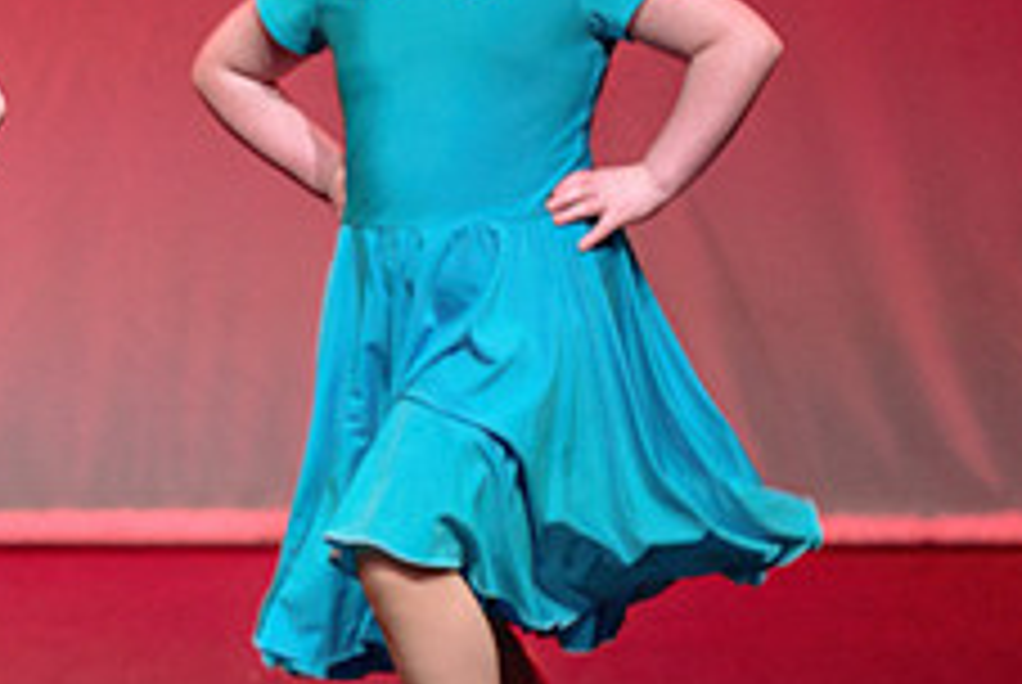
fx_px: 17084
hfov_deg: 3.4
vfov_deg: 2.3
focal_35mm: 601
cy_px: 448
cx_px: -409
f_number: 2.8
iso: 1250
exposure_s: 1/500
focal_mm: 185
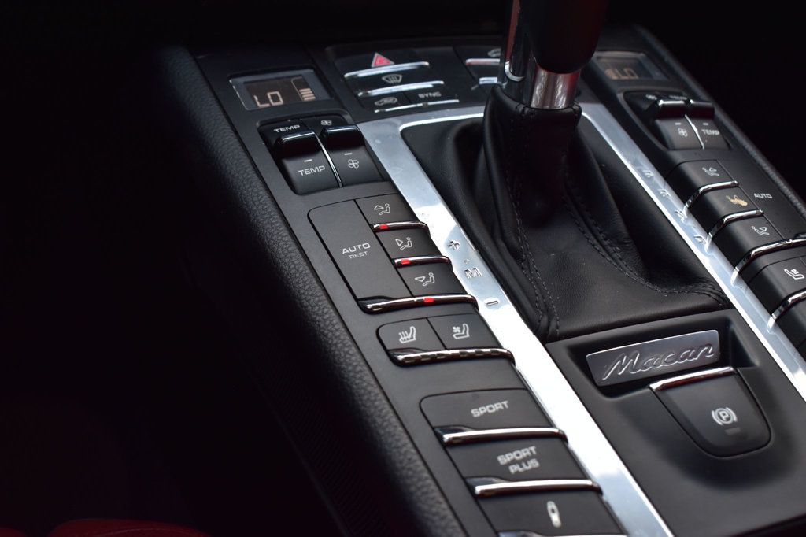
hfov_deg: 43.6
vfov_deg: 29.8
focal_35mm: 45
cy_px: 268
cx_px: 403
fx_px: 1007
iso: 400
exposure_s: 1/50
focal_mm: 30
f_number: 8
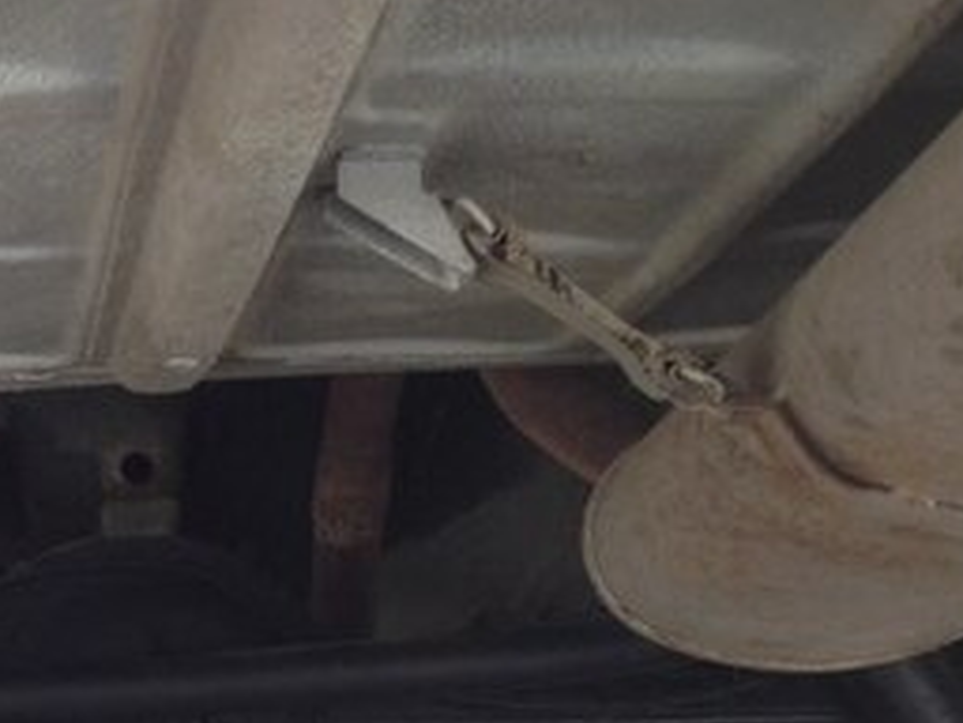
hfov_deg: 21.5
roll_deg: +0.0
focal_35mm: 85
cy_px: 830
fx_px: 2365
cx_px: -162
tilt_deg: +14.0
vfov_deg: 16.7
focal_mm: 4.12
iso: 50
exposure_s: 1/120
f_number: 2.4
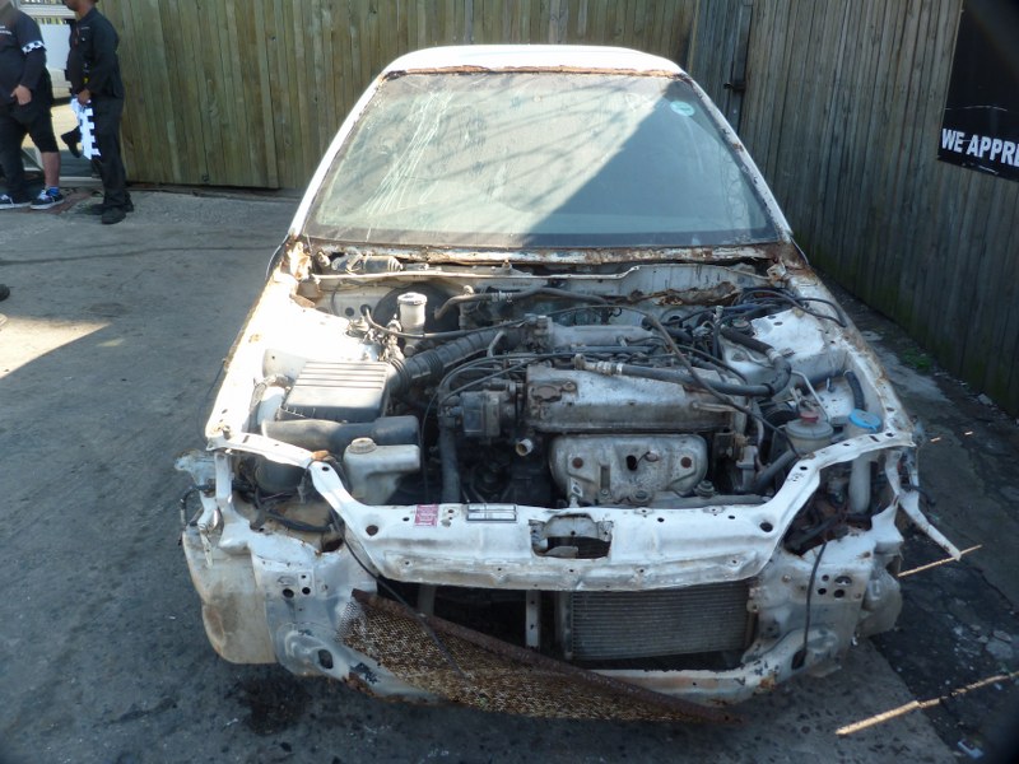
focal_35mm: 25
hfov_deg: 69.4
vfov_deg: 54.9
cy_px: 382
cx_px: 510
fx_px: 736
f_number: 2.8
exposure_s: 1/125
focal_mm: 4.5
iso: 80
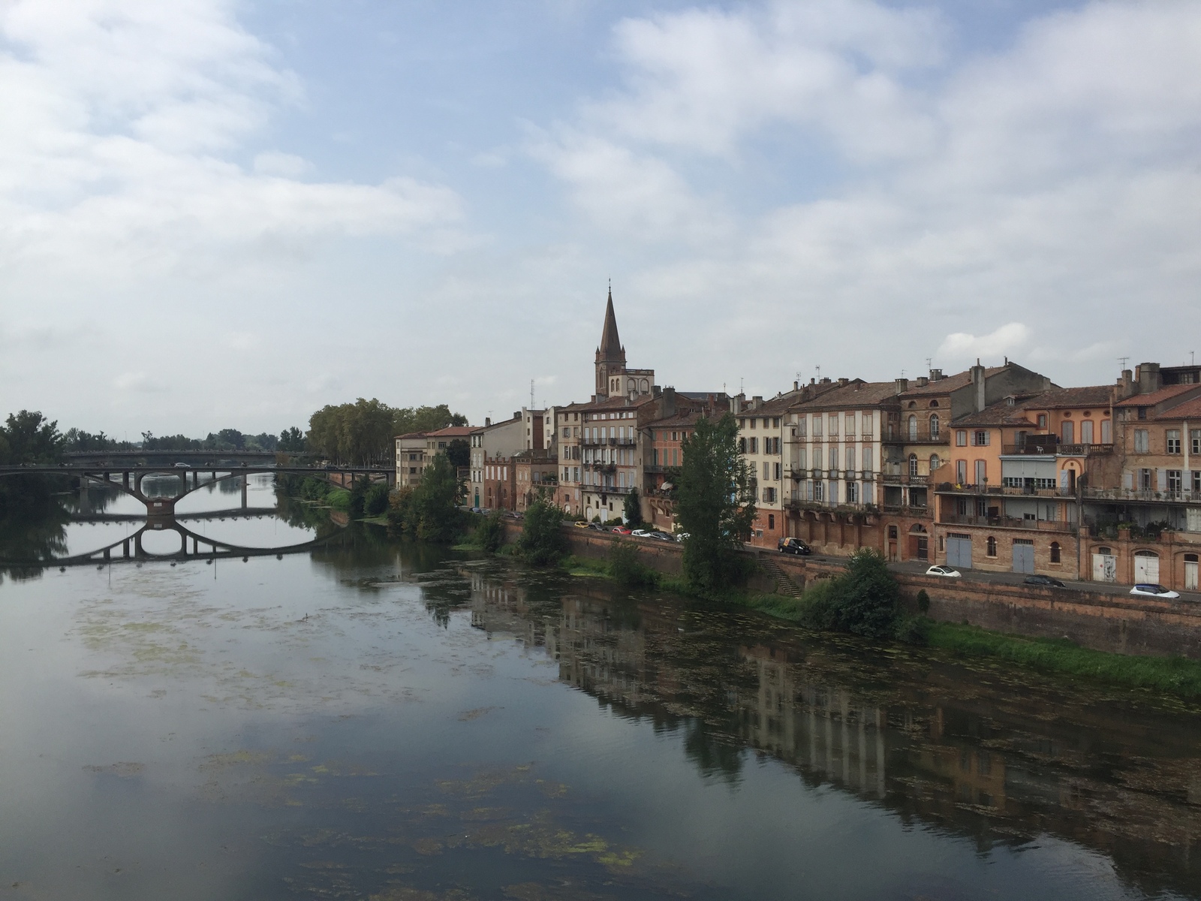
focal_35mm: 29
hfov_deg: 61.7
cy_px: 450
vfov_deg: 48.2
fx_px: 1006
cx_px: 600
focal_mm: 4.15
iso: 32
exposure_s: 1/2326
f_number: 2.2
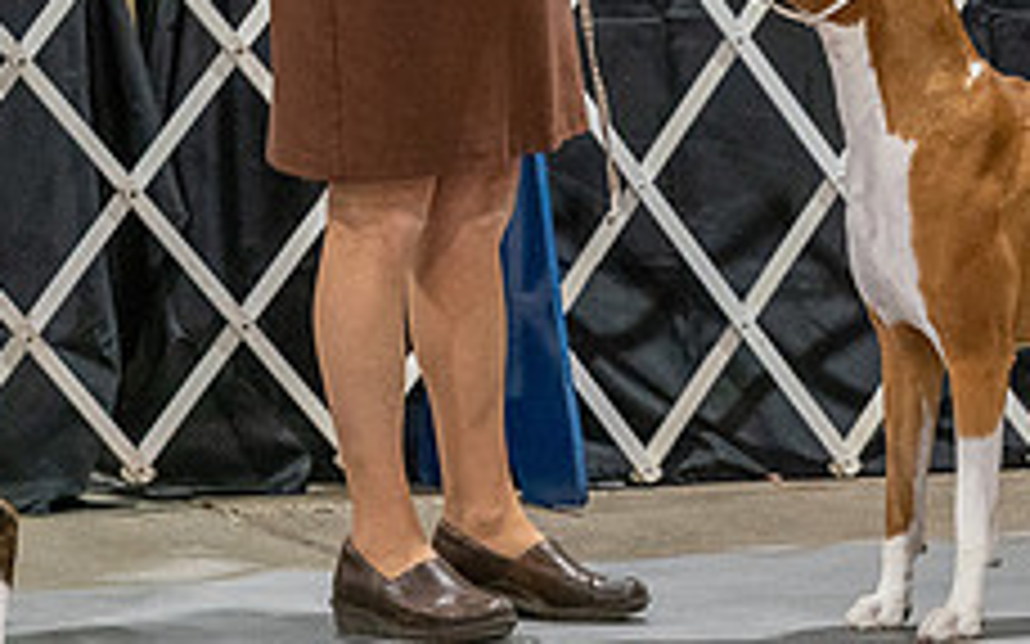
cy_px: 2
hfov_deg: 4.1
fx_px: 14481
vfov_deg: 2.5
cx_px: 931
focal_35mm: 516
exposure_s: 1/250
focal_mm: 200
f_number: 3.5
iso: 6400
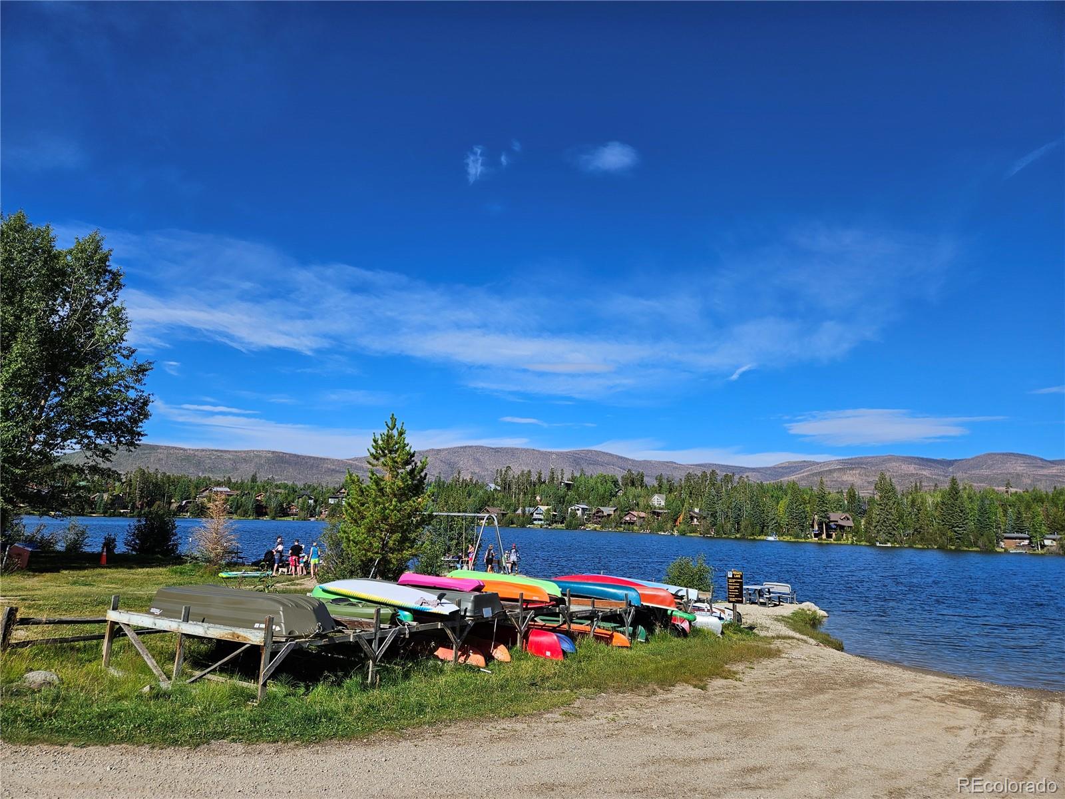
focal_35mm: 23
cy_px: 400
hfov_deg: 73.9
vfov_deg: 58.9
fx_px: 708
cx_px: 532
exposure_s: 1/2490
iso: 25
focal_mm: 5.4
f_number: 1.8
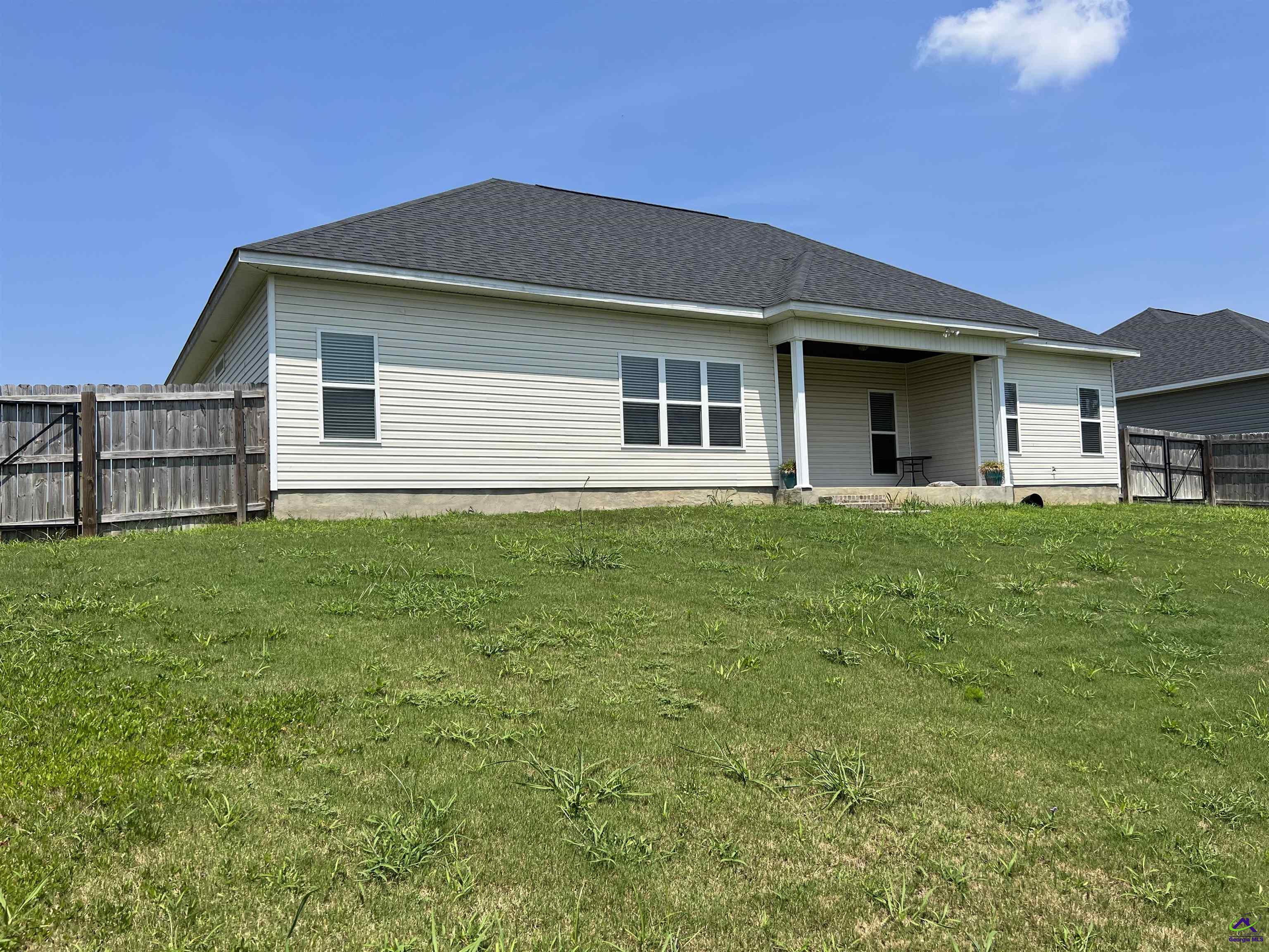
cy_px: 476
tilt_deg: +3.4
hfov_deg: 67.3
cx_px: 634
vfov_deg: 53.1
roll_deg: +2.3
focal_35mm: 26
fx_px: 953
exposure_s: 1/4630
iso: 50
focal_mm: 5.7
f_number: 1.5
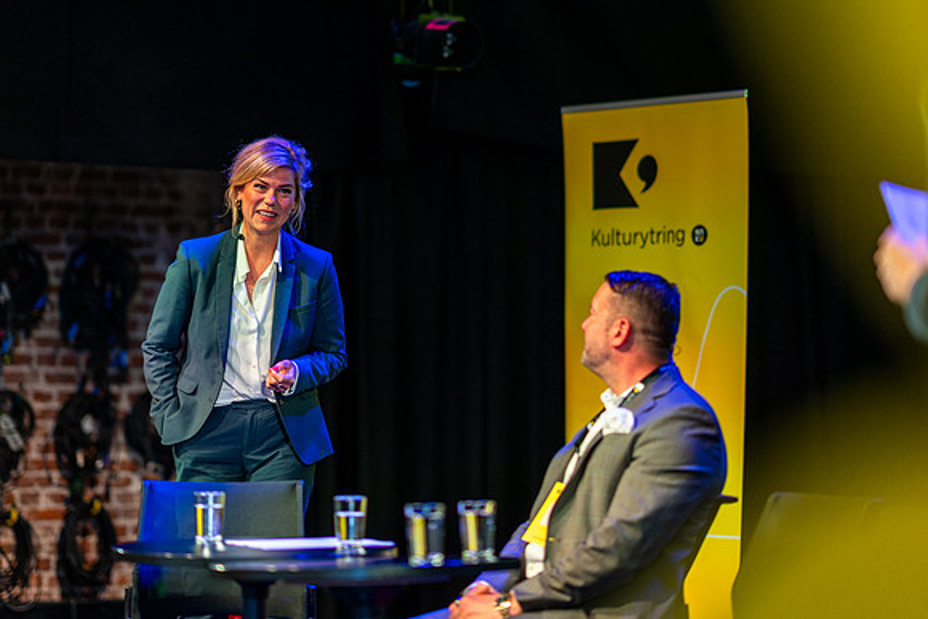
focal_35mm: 112
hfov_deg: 18.2
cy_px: 211
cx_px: 432
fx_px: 2890
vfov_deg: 12.2
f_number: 1.4
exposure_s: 1/500
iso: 640
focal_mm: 85
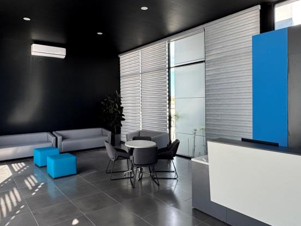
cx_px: 144
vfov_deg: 53.1
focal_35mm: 26
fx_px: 226
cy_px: 106
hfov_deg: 67.2
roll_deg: +1.6
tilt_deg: -0.2
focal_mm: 2.22
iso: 40
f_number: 2.2
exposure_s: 1/122
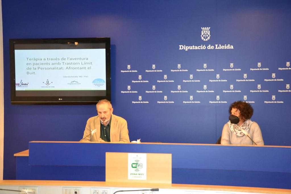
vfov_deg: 25.8
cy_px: 97
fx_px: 424
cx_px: 146
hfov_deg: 37.8
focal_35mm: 52
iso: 2500
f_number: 4.5
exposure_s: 1/60
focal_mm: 35
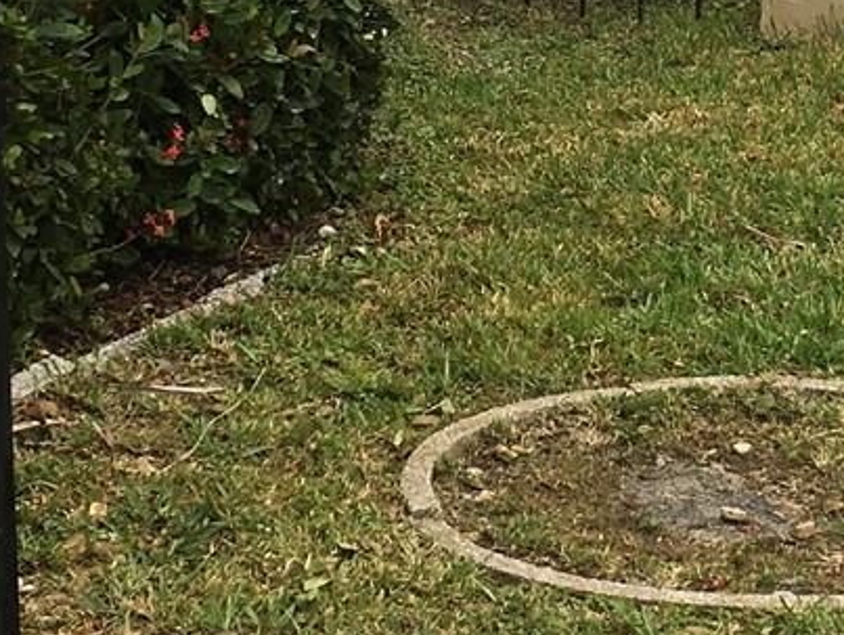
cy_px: -92
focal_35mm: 115
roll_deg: +1.6
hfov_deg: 17.0
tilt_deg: -7.1
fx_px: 2806
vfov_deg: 12.6
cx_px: 693
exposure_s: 1/506
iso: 25
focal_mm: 4.15
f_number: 2.2
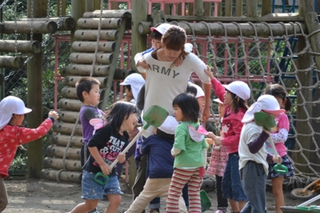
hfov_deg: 6.9
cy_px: 106
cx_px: 160
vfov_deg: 4.6
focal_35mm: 300
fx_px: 2667
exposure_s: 1/400
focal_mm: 200
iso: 400
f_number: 5.6
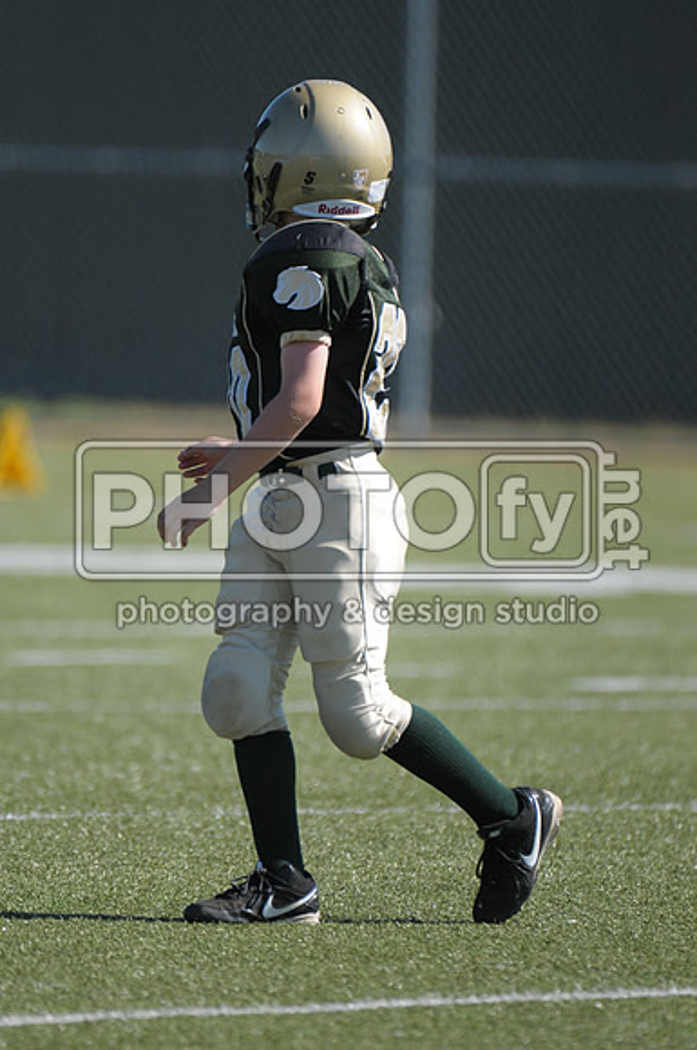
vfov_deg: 3.4
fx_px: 17476
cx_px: 348
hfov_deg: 2.3
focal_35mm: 600
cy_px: 525
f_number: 4
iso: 640
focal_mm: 400
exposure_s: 1/3200
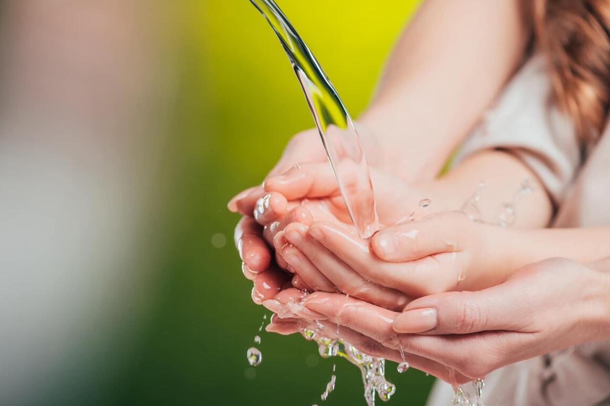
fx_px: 1864
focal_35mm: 110
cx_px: 315
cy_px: 195
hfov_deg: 18.6
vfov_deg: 12.5
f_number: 4.5
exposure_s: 1/200
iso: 80
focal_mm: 105
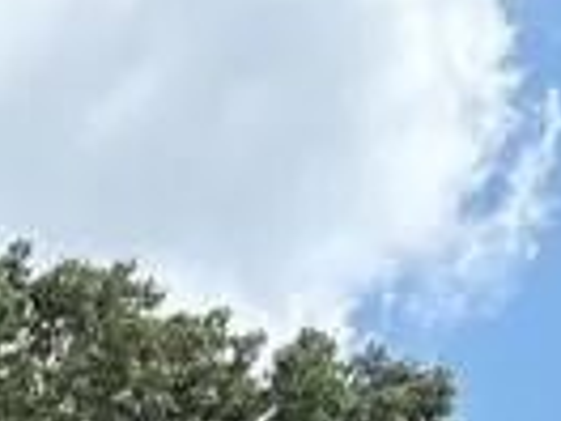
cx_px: -1024
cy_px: 1382
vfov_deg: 6.5
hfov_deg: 8.5
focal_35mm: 202
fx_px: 3274
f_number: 1.6
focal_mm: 5.96
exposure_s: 1/2747
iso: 64
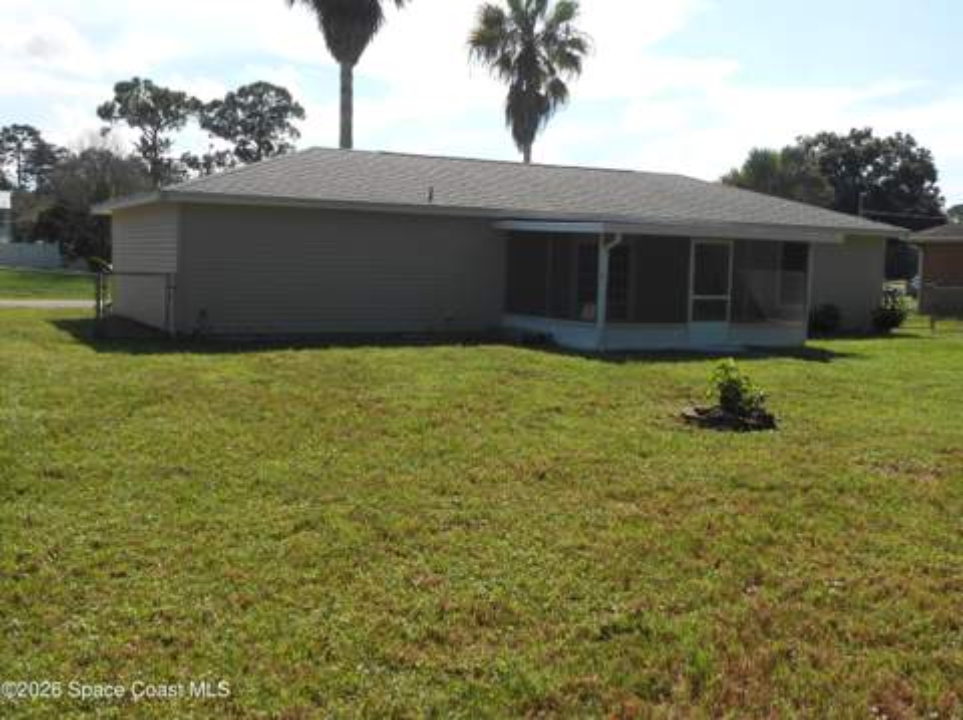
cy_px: 360
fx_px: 1056
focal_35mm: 38
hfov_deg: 49.0
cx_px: 482
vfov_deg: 37.7
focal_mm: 6.8
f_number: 4.2
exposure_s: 1/640
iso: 80
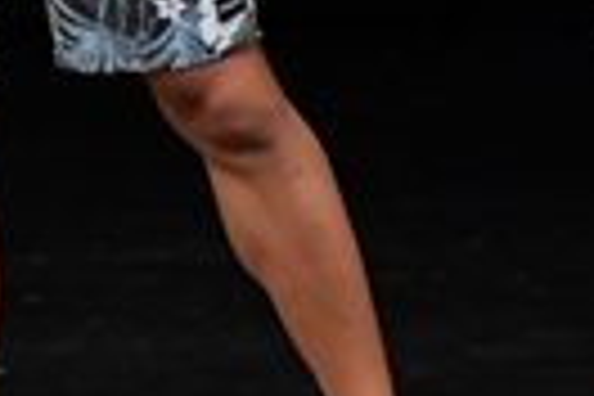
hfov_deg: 1.4
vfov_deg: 0.9
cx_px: 605
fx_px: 24616
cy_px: -266
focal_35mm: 1492
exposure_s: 1/400
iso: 3200
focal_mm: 170
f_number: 5.6
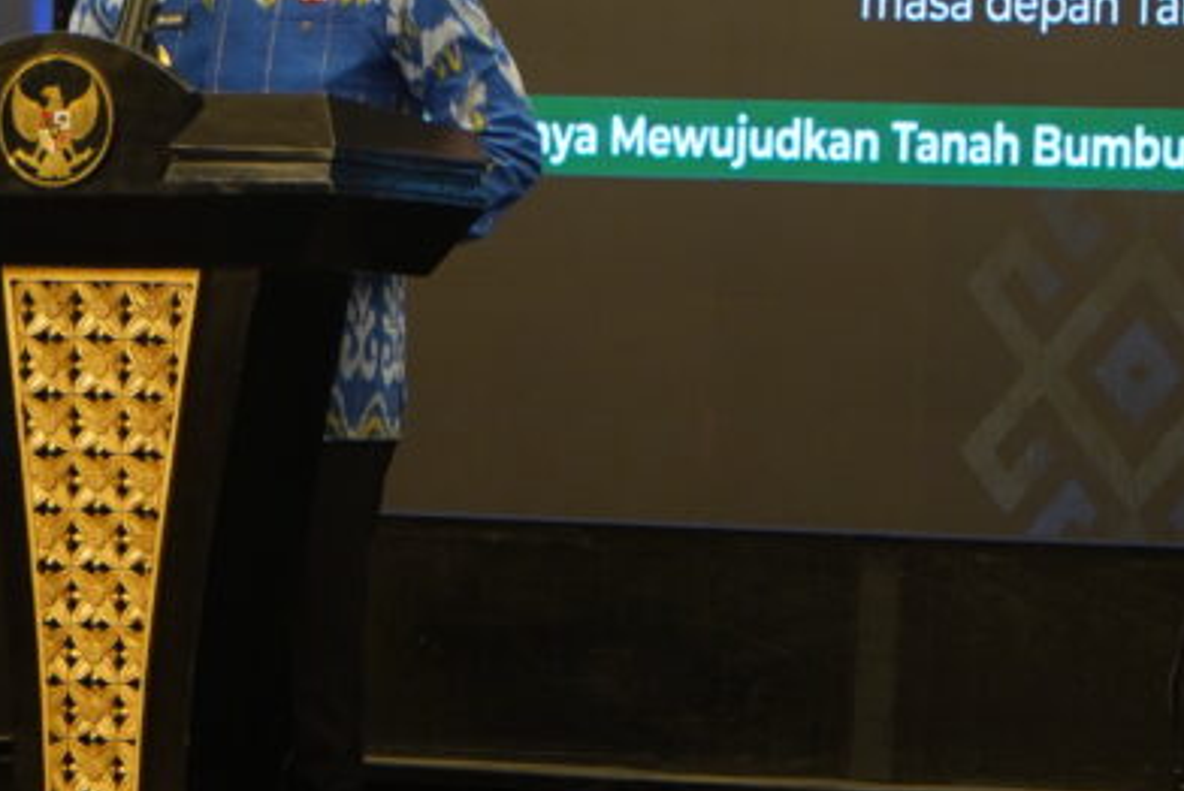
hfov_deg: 7.5
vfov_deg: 5.0
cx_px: 227
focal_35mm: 274
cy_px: 62
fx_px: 9018
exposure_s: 1/30
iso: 320
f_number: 4
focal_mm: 70
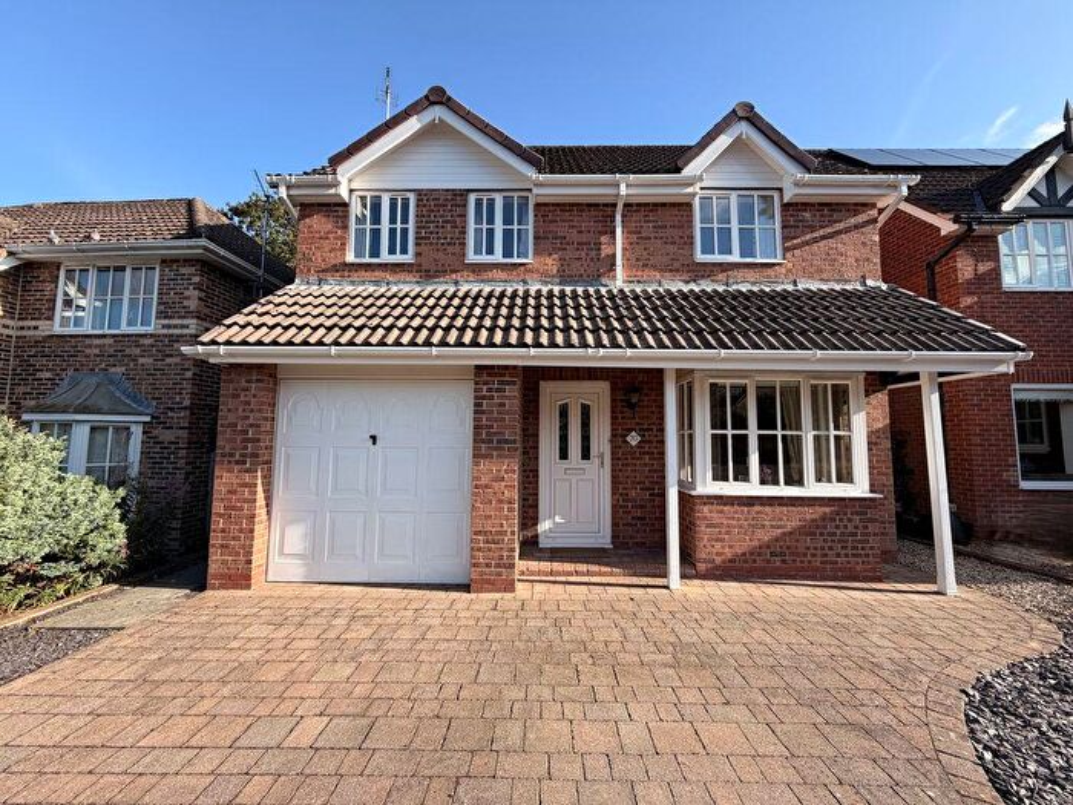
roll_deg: -0.4
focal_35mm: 14
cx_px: 536
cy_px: 402
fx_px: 434
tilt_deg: +5.9
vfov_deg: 85.7
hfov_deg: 102.1
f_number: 2.2
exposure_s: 1/644
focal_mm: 2.22
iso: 40
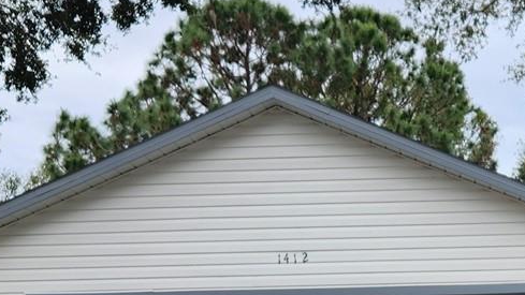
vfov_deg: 14.1
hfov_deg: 25.4
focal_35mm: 82
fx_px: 1141
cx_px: 438
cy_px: 398
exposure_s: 1/384
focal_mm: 5.4
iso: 20
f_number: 1.8
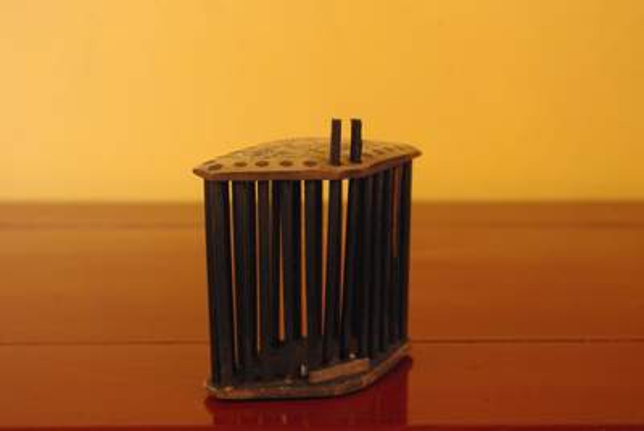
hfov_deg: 35.0
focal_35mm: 57
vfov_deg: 23.9
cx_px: 322
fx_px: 1021
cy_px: 216
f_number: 6.7
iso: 1600
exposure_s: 1/20
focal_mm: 37.5
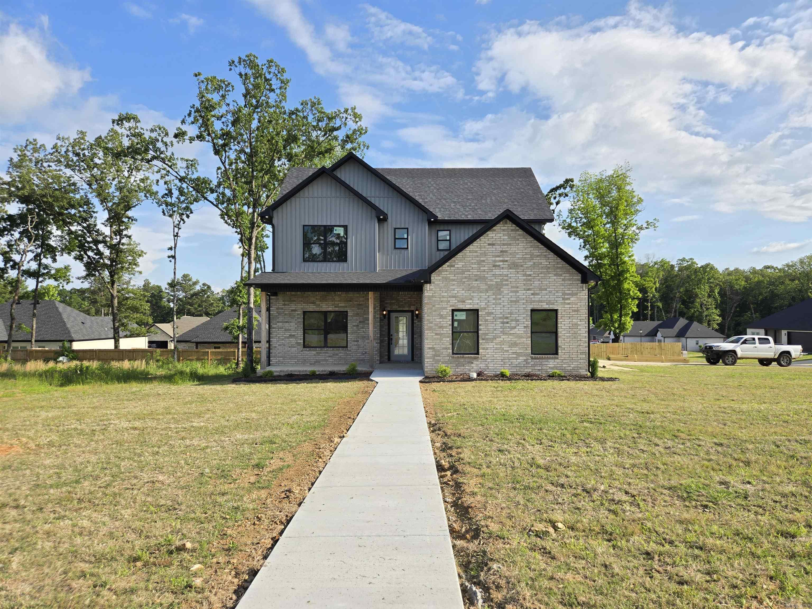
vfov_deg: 58.9
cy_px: 304
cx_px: 406
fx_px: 540
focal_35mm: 23
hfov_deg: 73.9
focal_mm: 5.4
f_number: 1.8
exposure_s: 1/1208
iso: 25
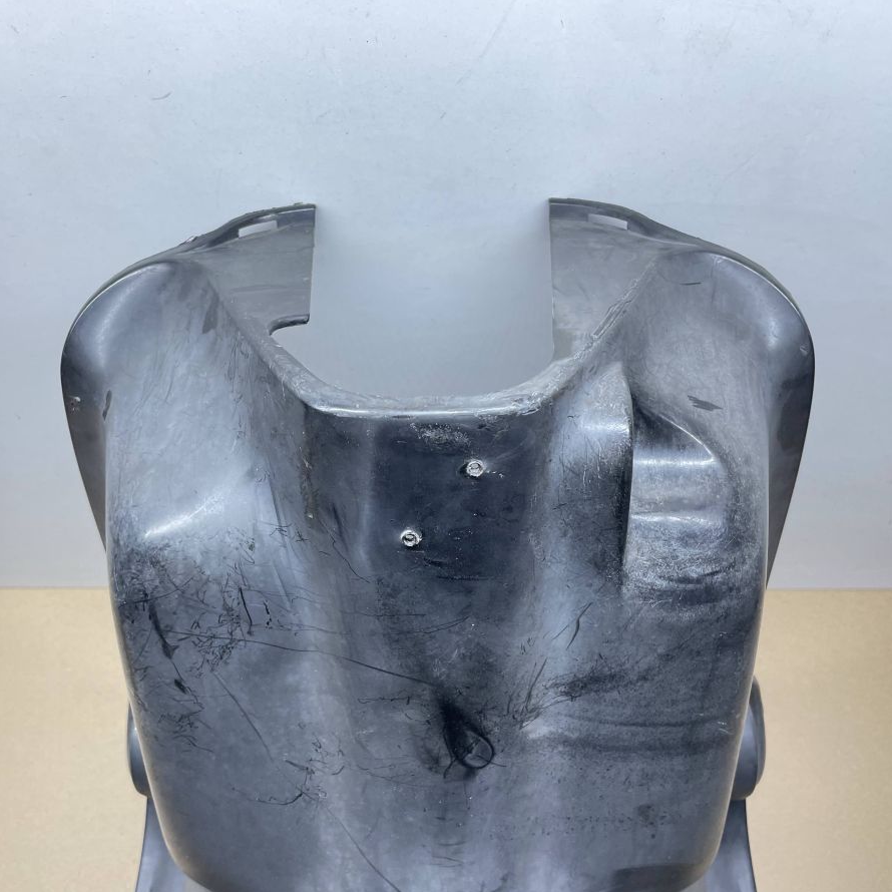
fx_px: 904
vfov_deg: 52.5
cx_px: 407
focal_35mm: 31
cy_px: 449
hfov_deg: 52.5
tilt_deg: -57.5
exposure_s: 1/100
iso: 100
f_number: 1.6
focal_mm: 4.2
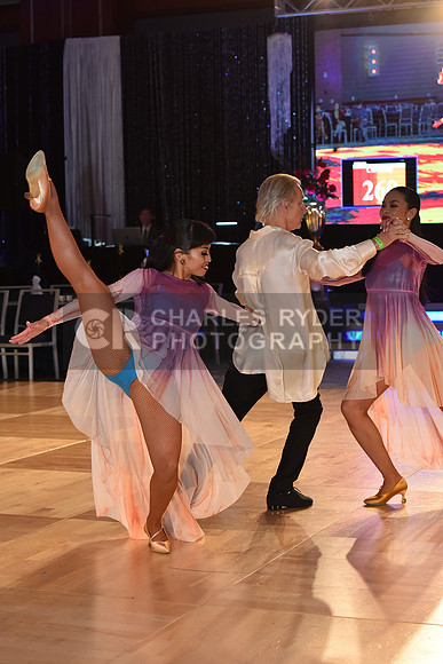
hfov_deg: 19.5
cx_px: 222
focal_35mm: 70
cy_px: 332
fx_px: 1291
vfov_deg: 28.8
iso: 2000
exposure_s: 1/320
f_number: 5
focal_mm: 70
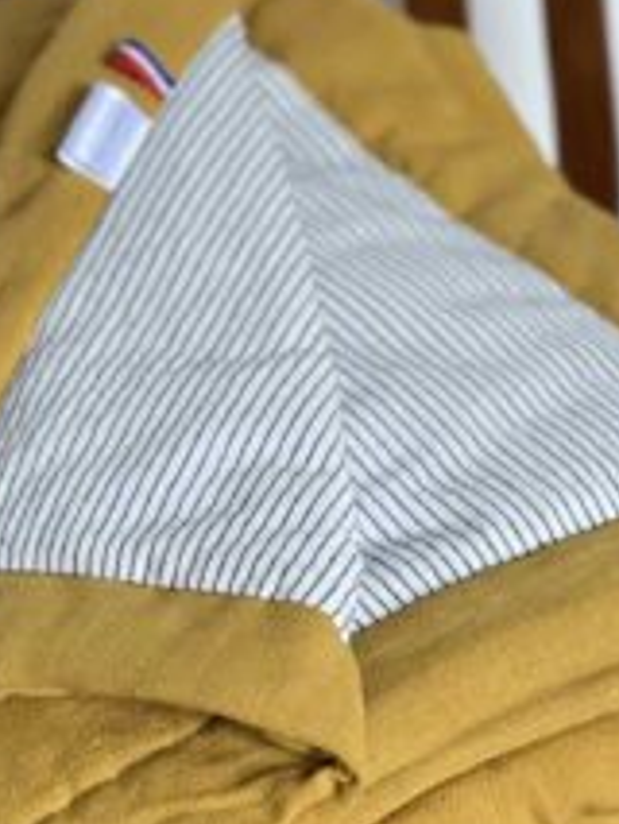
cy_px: 462
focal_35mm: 104
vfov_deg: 18.9
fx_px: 2477
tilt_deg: -22.4
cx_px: 259
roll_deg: +4.3
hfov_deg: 14.2
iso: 160
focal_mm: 6
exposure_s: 1/122
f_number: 2
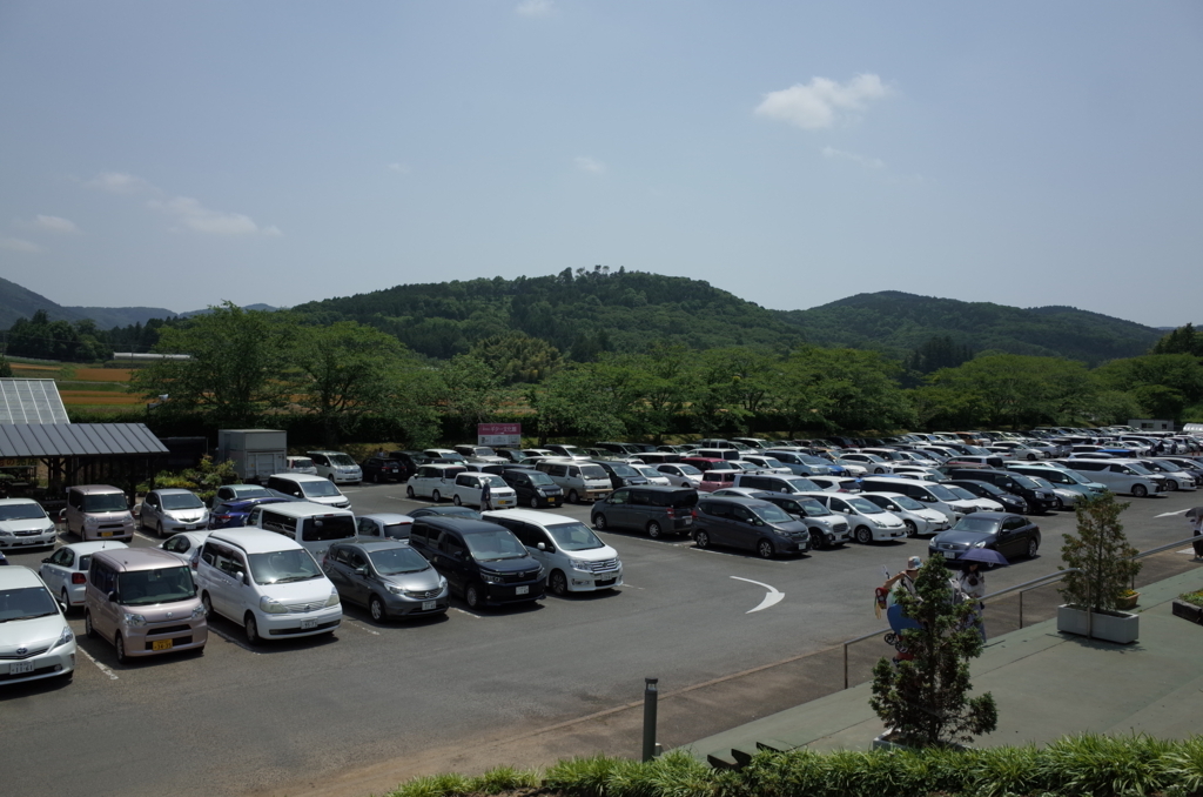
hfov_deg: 65.6
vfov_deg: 46.2
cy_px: 398
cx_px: 602
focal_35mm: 28
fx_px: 934
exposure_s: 1/2000
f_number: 4
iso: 100
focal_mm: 18.3
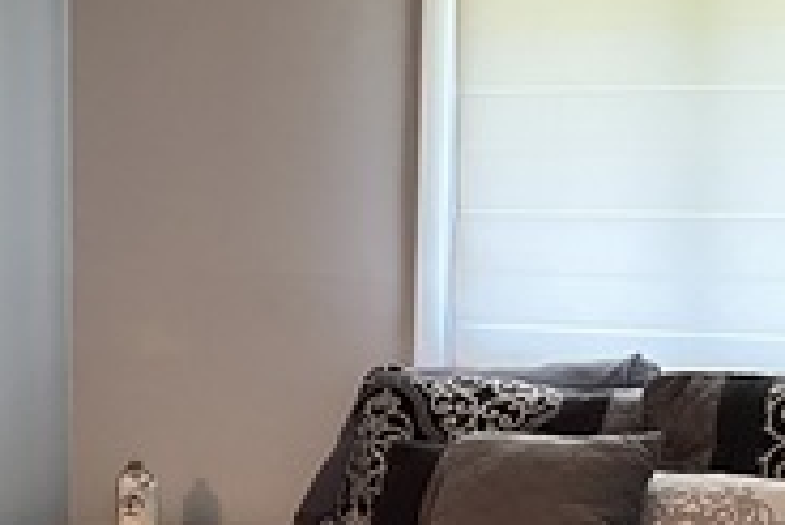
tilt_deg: -9.7
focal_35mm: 98
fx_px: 2139
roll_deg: -1.1
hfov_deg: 20.8
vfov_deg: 13.8
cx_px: 412
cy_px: 482
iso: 400
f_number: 1.5
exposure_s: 1/60
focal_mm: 5.7
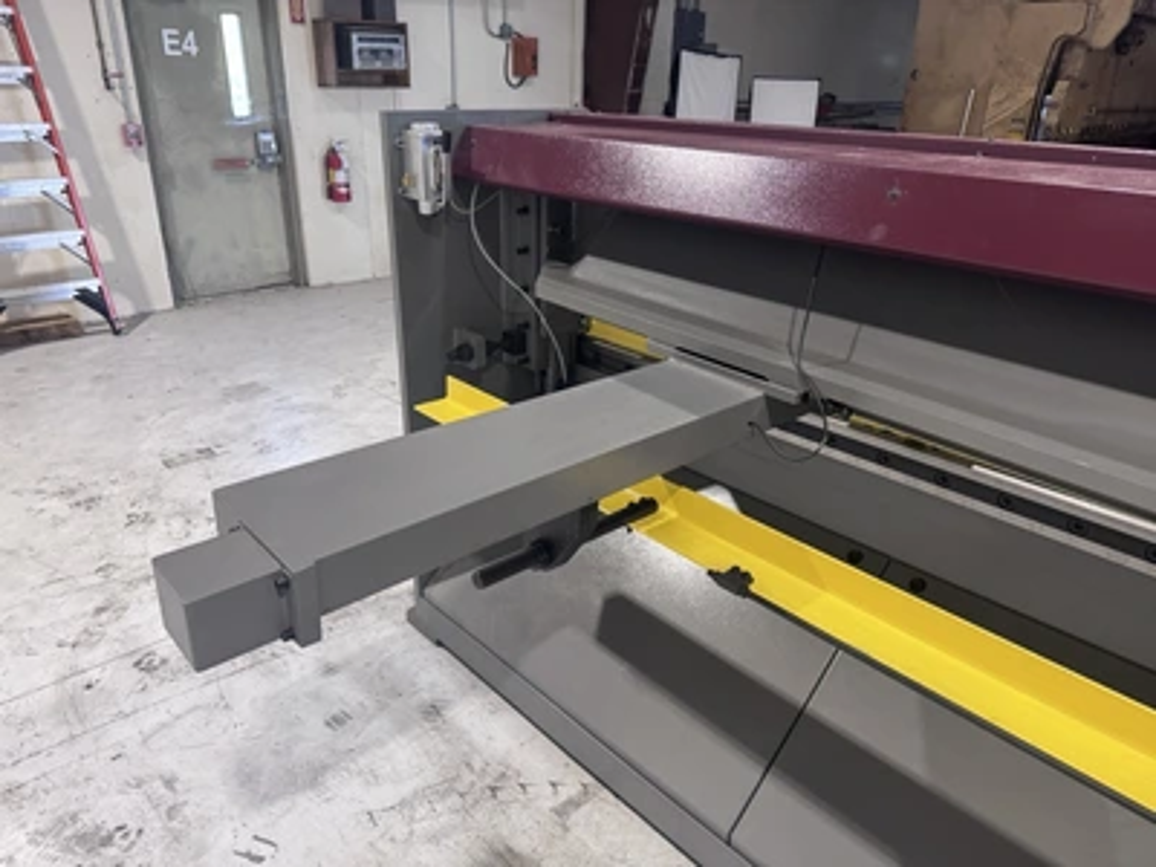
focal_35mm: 24
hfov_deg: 71.6
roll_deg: -0.9
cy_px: 434
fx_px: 801
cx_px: 578
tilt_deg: -24.3
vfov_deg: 56.8
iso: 200
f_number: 1.78
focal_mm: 6.76
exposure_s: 1/120
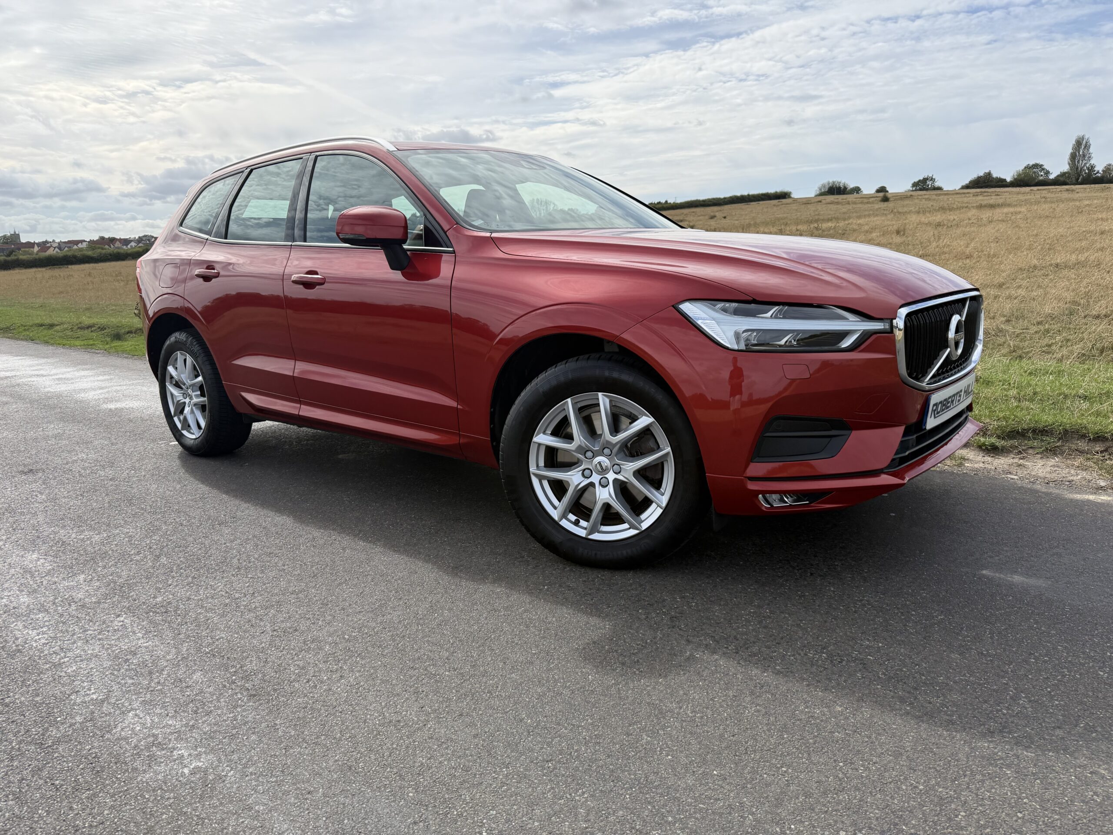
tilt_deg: -11.4
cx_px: 556
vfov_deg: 56.8
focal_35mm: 24
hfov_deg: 71.6
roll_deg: +0.8
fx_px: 772
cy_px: 418
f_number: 1.78
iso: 100
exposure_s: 1/5714
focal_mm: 6.76
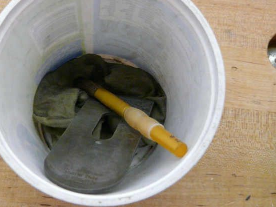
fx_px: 486
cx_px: 102
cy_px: 86
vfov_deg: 24.0
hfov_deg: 31.5
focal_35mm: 61
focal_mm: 6.8
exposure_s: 1/50
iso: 400
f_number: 3.2
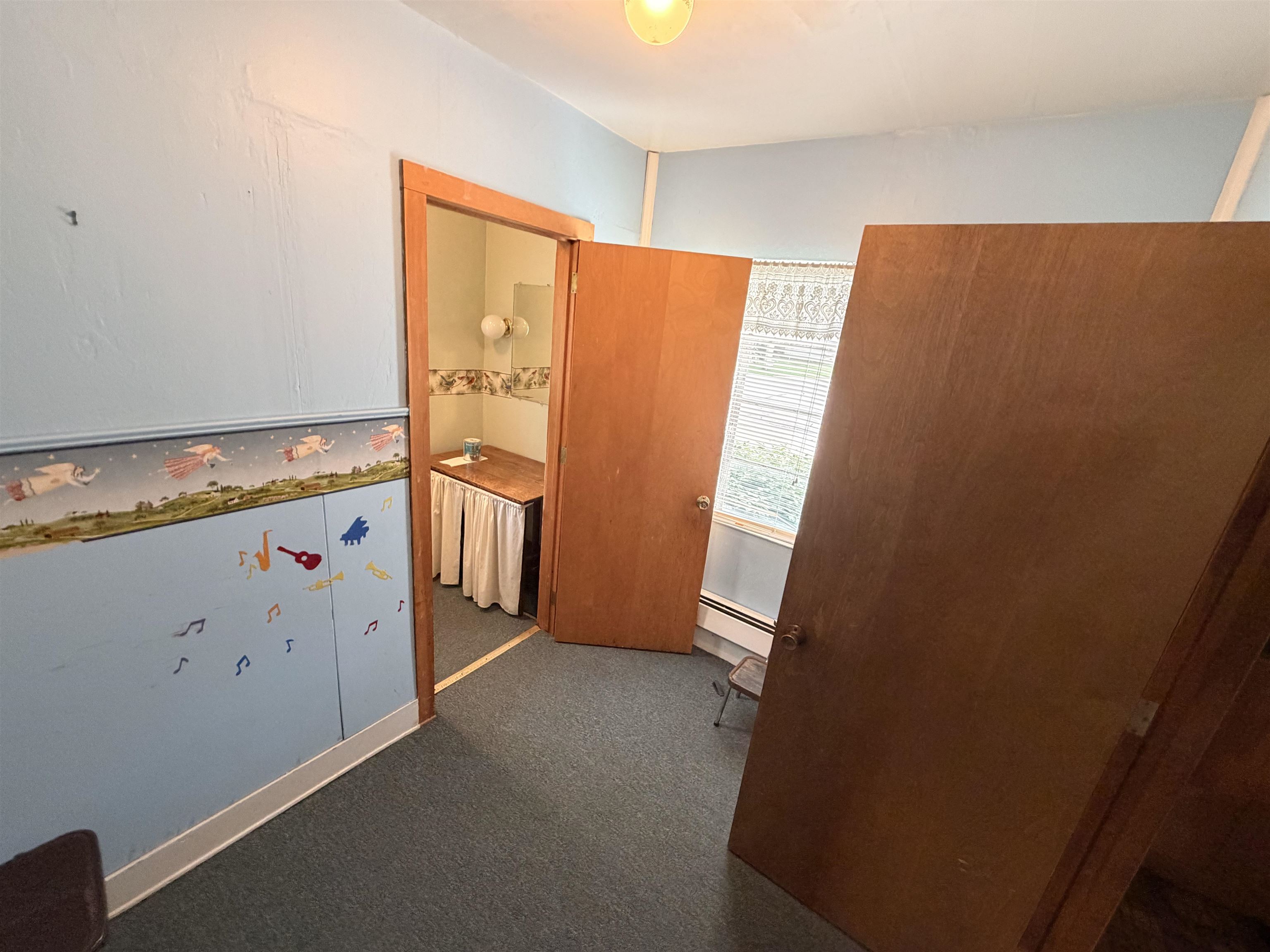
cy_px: 476
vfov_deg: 85.7
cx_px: 635
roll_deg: -6.6
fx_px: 514
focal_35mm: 14
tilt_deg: -15.8
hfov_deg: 102.1
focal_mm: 2.22
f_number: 2.2
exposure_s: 1/60
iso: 400
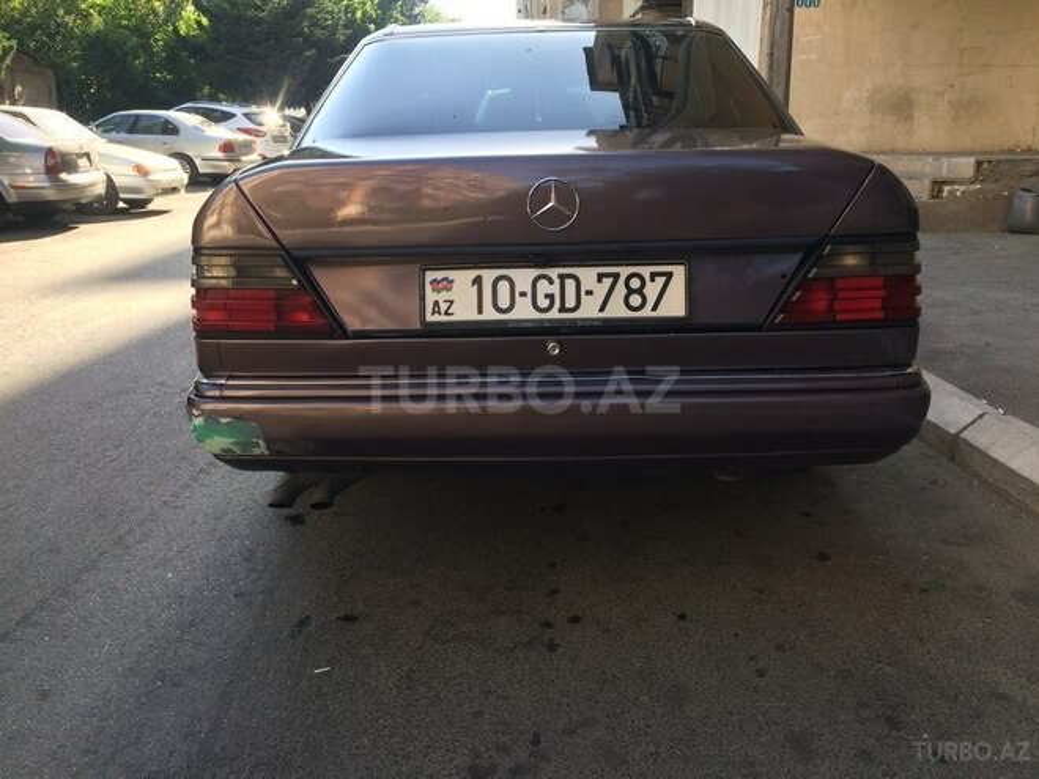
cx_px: 520
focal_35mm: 29
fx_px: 870
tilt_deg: -15.0
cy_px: 390
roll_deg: -1.1
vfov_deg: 48.2
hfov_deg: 61.7
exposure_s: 1/331
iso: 32
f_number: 2.2
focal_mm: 4.15
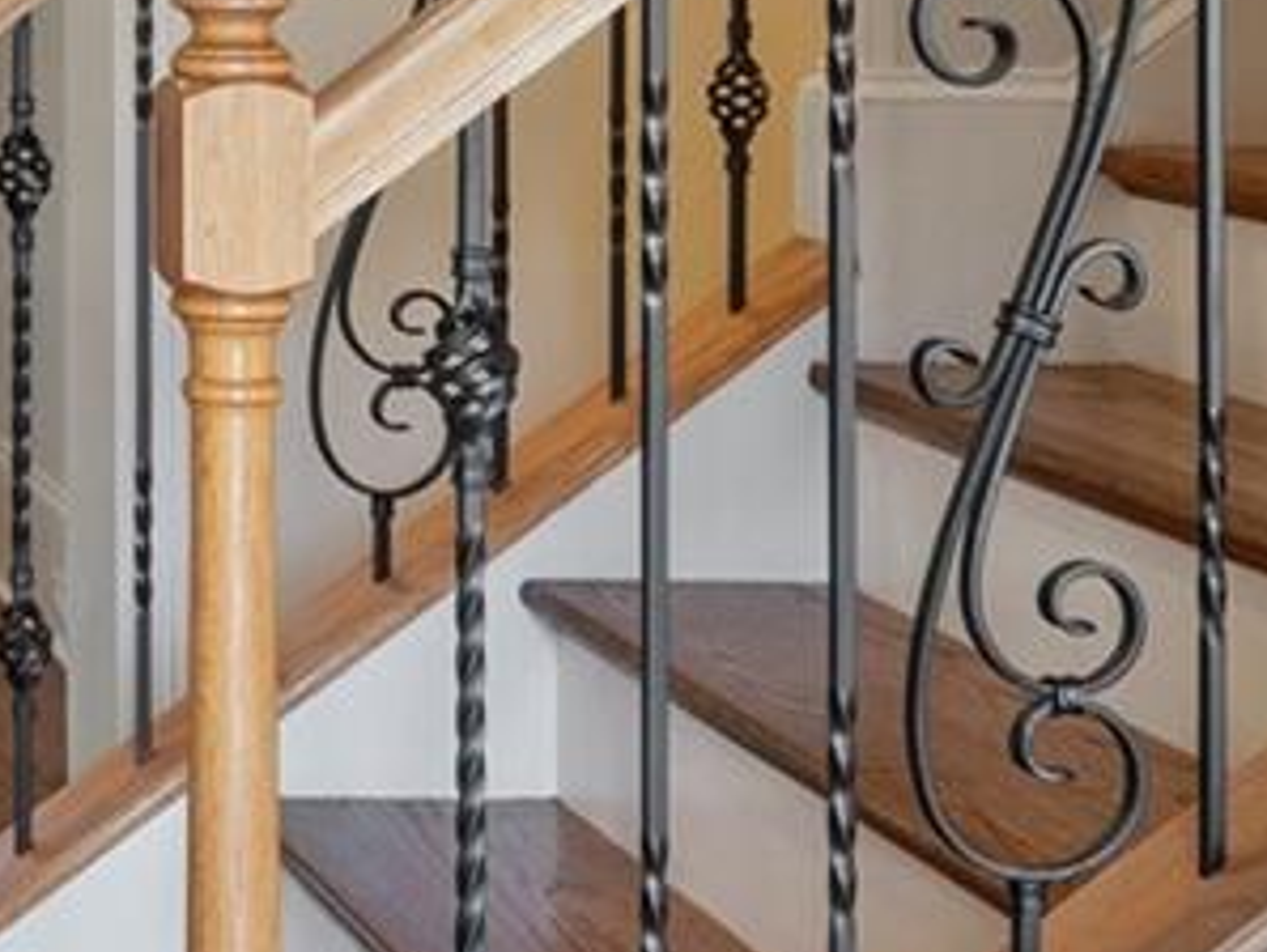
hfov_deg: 17.4
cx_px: -736
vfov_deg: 14.5
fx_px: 3626
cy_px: -157
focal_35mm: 99
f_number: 11
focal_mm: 15
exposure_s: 1/10
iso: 400
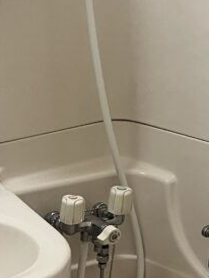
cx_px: -43
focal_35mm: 97
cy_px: 273
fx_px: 780
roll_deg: +1.2
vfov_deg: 19.7
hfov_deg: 14.8
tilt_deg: -25.8
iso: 160
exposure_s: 1/60
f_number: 1.6
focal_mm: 5.1
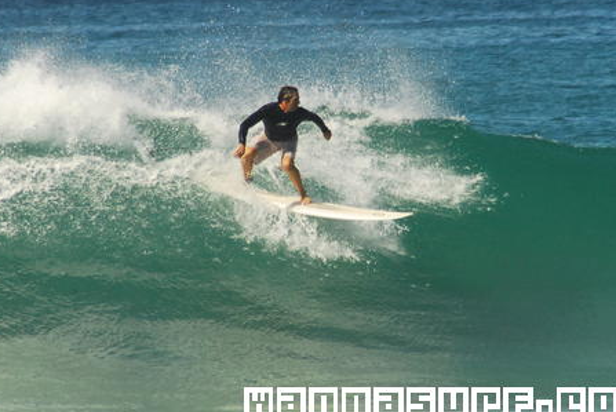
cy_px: 181
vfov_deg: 2.5
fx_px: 9489
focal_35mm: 554
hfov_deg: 3.7
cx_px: 294
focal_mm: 300
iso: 800
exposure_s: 1/640
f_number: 8
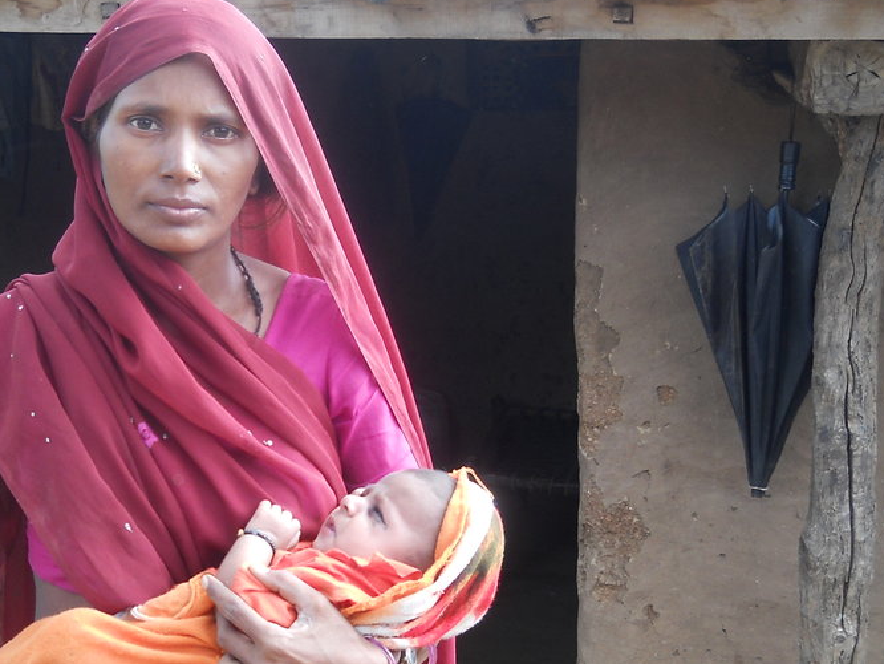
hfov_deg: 30.4
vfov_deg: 23.2
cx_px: 265
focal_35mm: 63
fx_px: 1609
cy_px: 437
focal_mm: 6.72
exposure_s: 1/40
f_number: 3.1
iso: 80
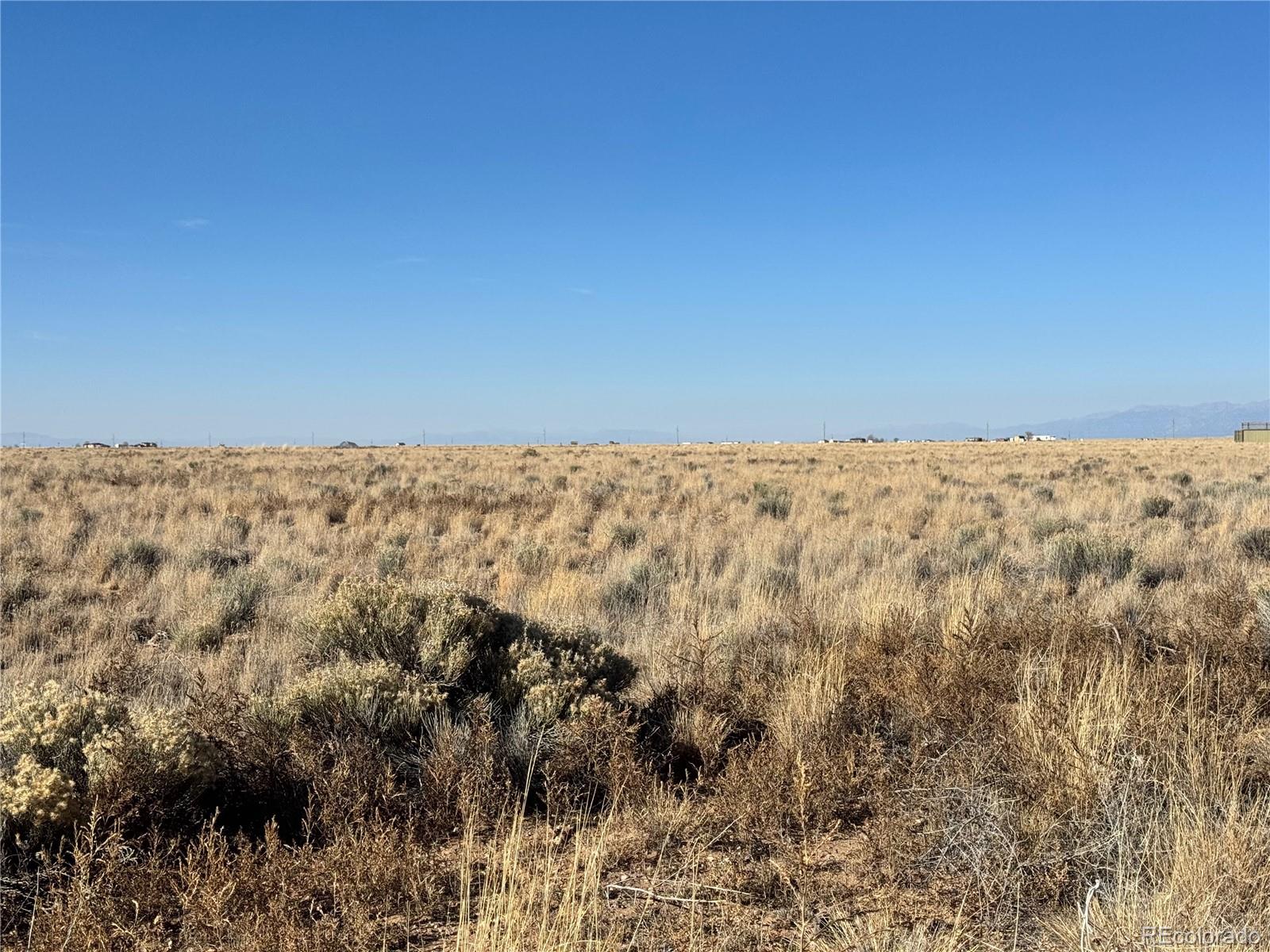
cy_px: 476
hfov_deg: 39.7
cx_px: 635
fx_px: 1761
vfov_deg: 30.3
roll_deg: +0.0
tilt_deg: -1.8
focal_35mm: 48
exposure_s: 1/7092
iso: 64
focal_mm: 6.76
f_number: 1.78
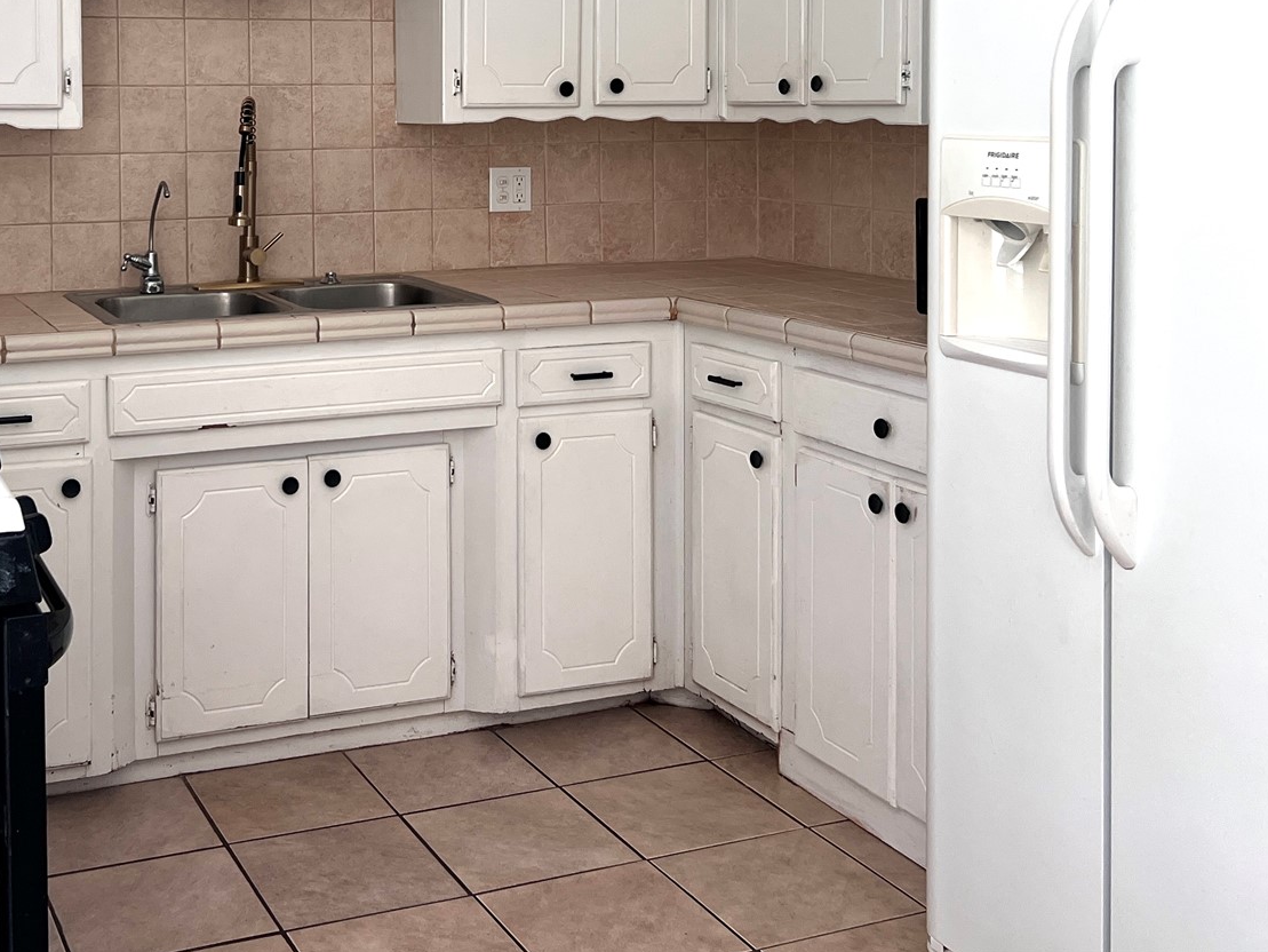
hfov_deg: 41.4
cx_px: 396
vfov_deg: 31.0
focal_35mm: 45
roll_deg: +0.0
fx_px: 1649
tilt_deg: -0.7
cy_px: 133
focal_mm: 5.7
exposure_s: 1/121
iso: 125
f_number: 1.5
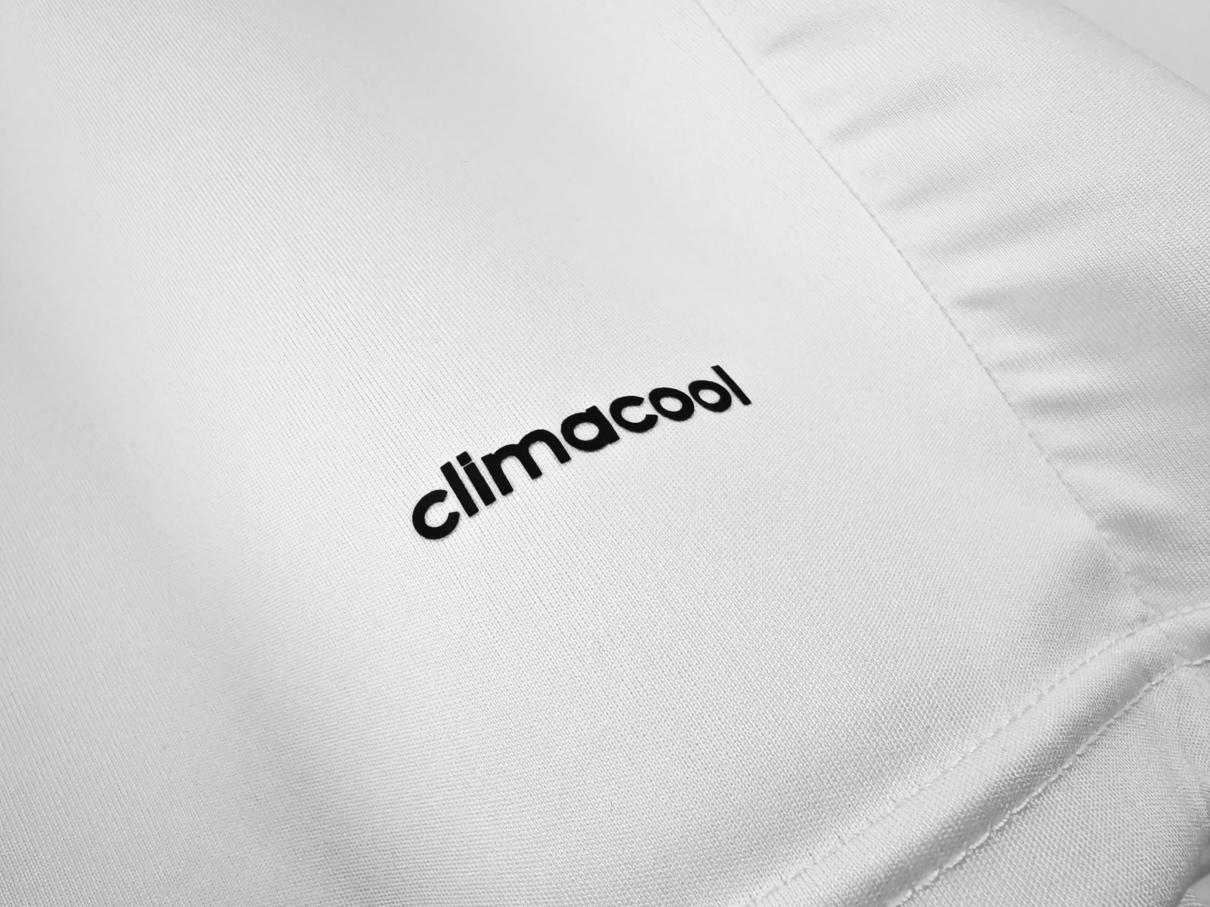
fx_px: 804
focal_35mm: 23
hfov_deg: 73.9
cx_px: 605
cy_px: 454
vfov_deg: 58.9
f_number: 2.2
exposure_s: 1/100
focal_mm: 2.59
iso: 126
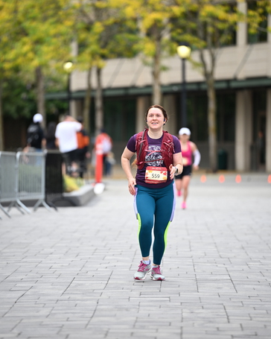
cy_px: 156
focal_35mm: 227
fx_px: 2276
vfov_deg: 8.5
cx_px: 135
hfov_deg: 6.8
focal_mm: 200
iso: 640
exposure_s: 1/2000
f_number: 2.8
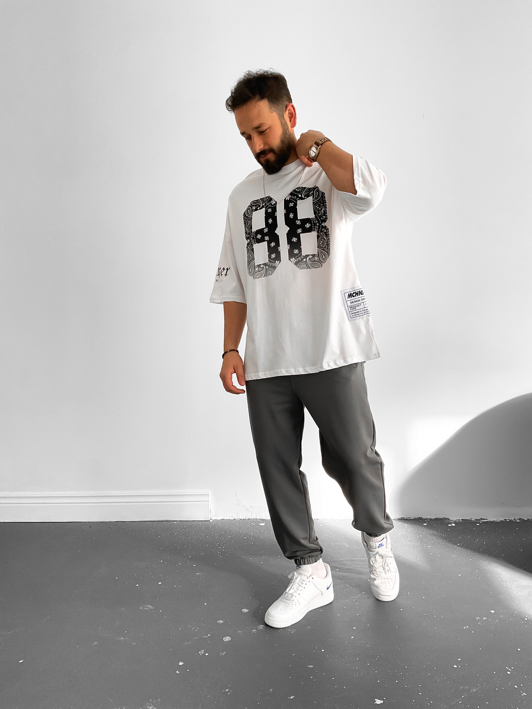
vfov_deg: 61.7
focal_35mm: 29
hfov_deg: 48.2
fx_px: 594
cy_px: 354
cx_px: 266
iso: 64
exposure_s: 1/110
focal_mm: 3
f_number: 1.8
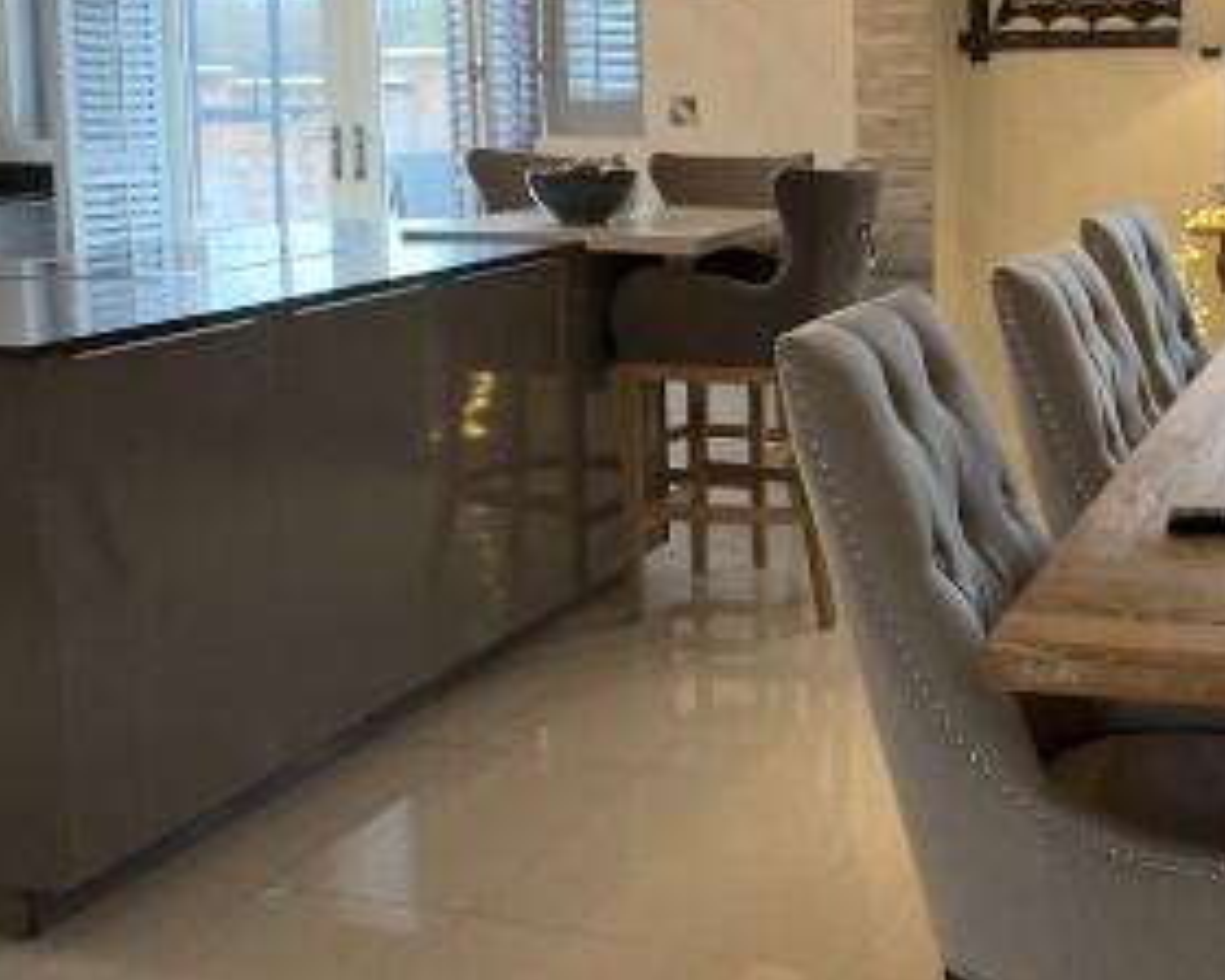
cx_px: 897
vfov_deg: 29.8
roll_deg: +1.2
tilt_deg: -5.7
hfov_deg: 36.6
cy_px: 254
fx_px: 1813
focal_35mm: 50
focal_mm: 2.22
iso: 250
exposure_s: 1/100
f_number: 2.2
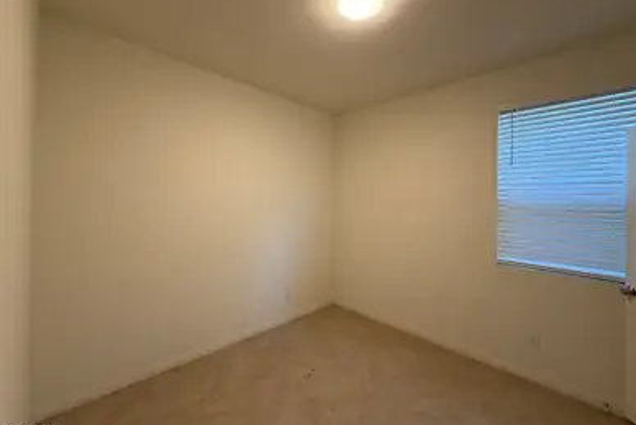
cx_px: 315
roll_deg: -0.1
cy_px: 195
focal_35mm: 15
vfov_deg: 77.2
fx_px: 265
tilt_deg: +0.9
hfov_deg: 100.4
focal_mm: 2.22
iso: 200
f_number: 2.2
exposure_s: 1/60
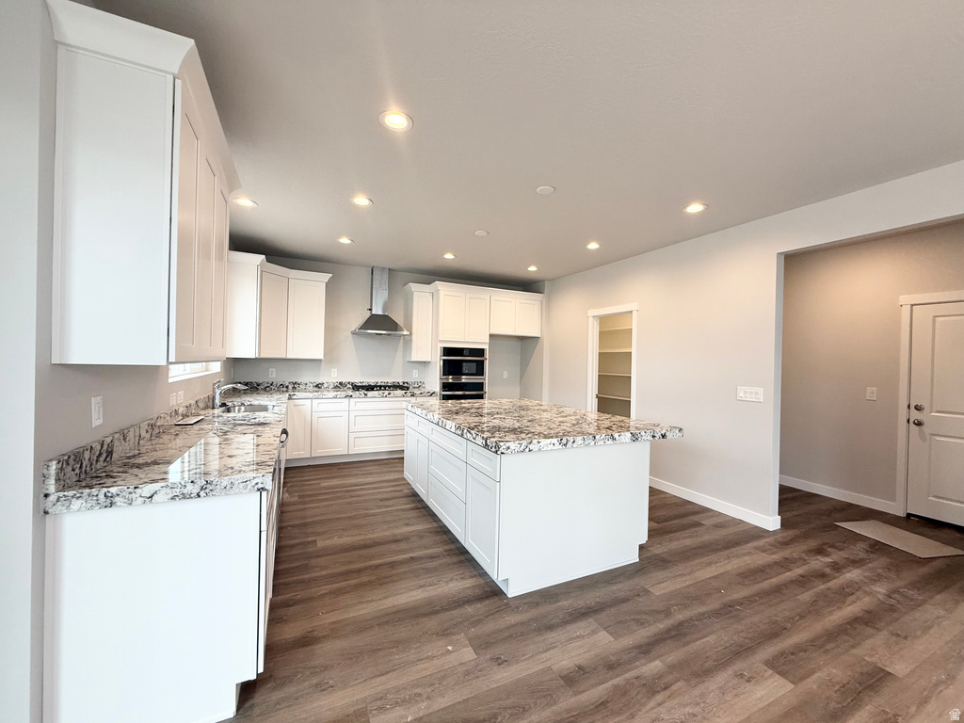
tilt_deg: +1.0
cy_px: 362
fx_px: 390
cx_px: 482
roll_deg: -1.6
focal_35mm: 14
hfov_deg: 102.1
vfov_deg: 85.7
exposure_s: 1/120
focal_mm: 2.22
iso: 125
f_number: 2.2
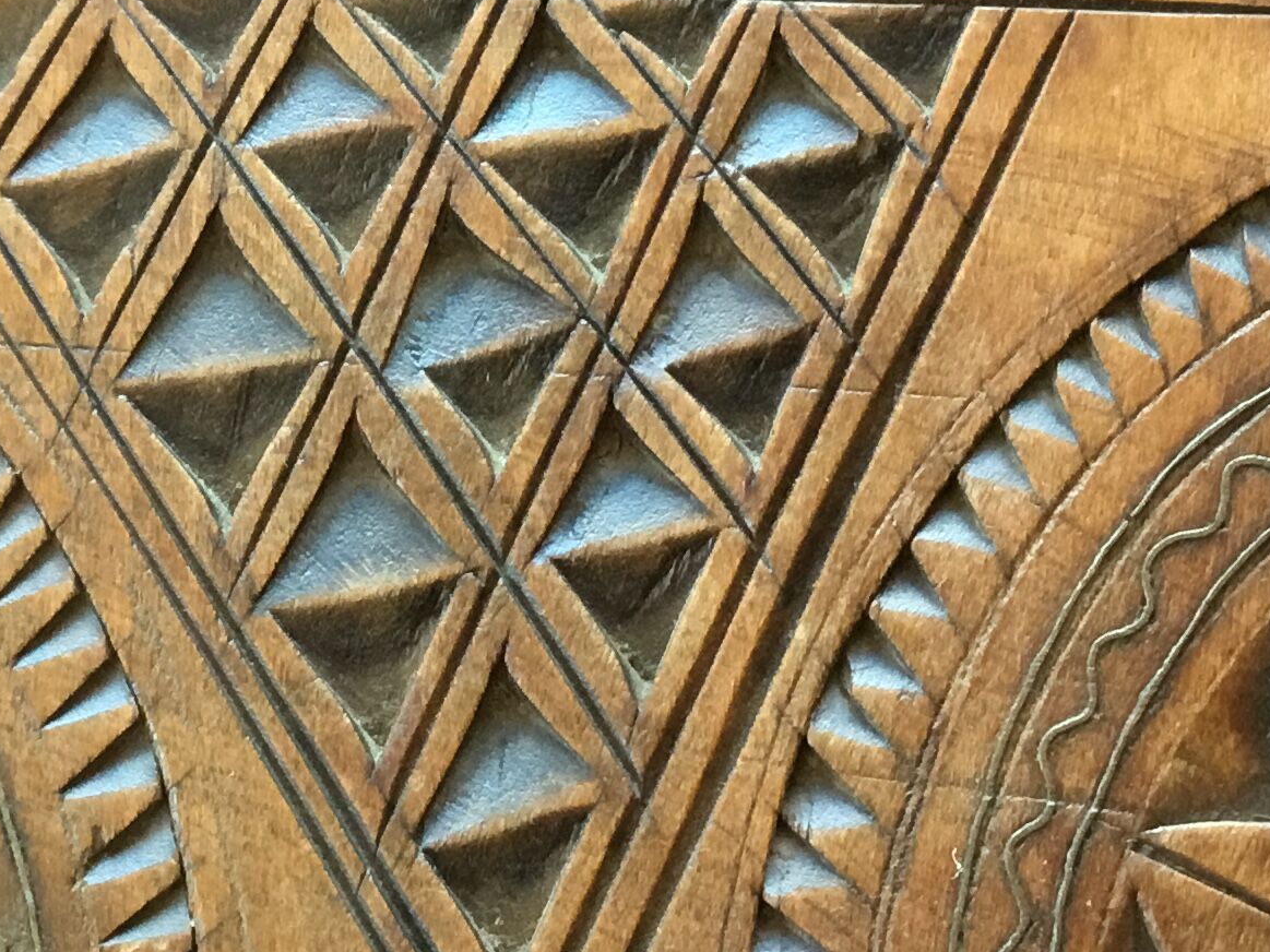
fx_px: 3192
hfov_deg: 22.3
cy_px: 246
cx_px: 332
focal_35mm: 87
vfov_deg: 16.9
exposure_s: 1/33
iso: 125
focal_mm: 3.3
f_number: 2.4
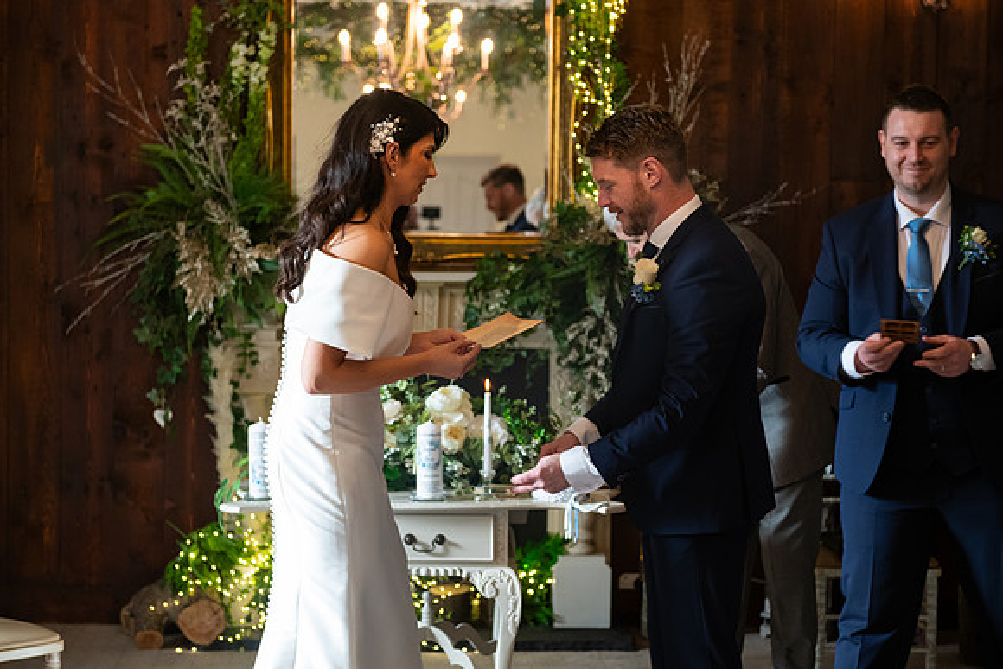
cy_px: 334
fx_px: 2004
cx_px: 502
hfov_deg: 28.1
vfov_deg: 19.0
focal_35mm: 72
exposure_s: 1/160
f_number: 3.5
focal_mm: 70
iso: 1000
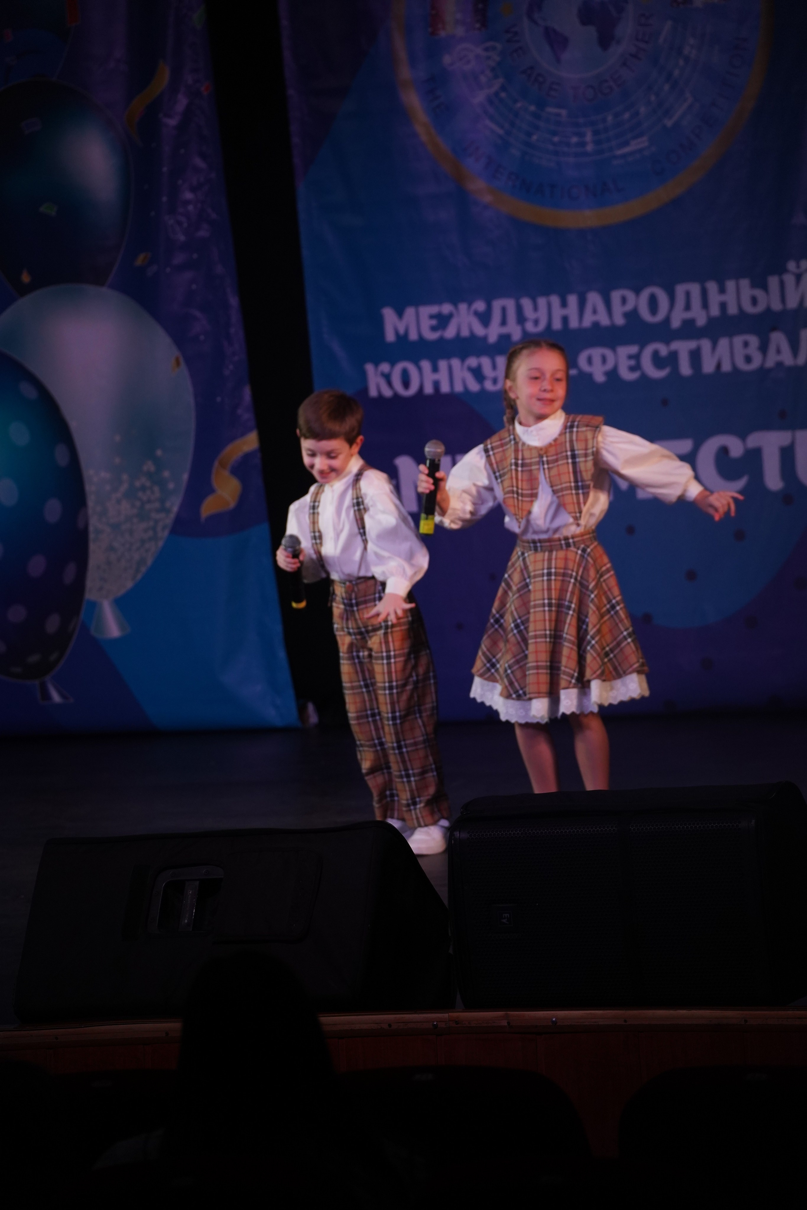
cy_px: 605
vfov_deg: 13.8
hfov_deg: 9.2
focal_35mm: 149
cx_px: 404
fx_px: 5010
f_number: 5
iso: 2000
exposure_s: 1/400
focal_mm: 149
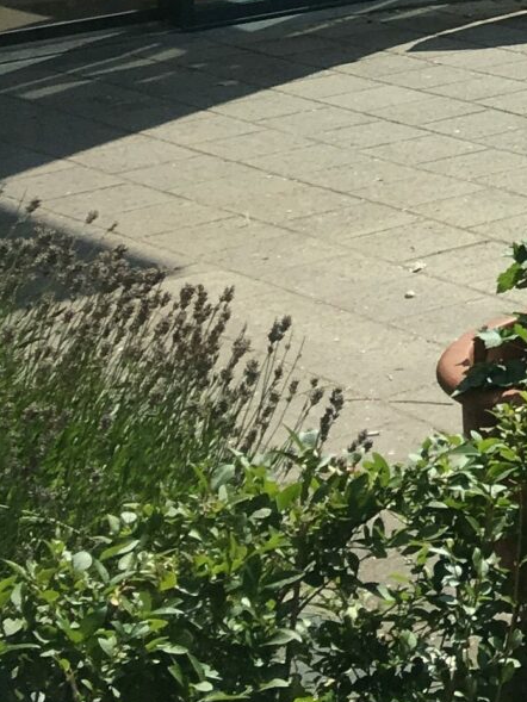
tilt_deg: -0.1
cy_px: -448
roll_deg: +1.0
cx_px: 1123
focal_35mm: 126
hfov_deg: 10.6
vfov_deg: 14.3
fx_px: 2557
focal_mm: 4.15
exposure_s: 1/950
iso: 25
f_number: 2.2
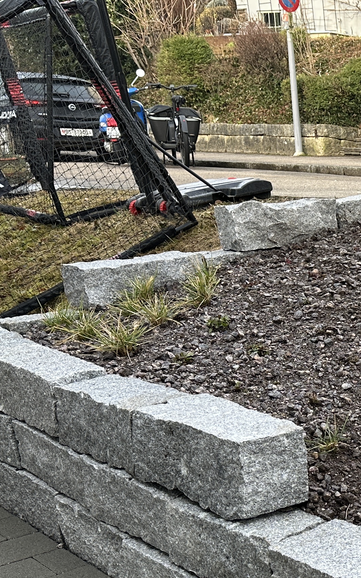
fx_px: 945
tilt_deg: -18.8
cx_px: 585
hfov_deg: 18.4
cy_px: 446
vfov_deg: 33.2
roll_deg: -0.1
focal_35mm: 60
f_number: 1.78
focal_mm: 6.86
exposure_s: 1/124
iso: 64
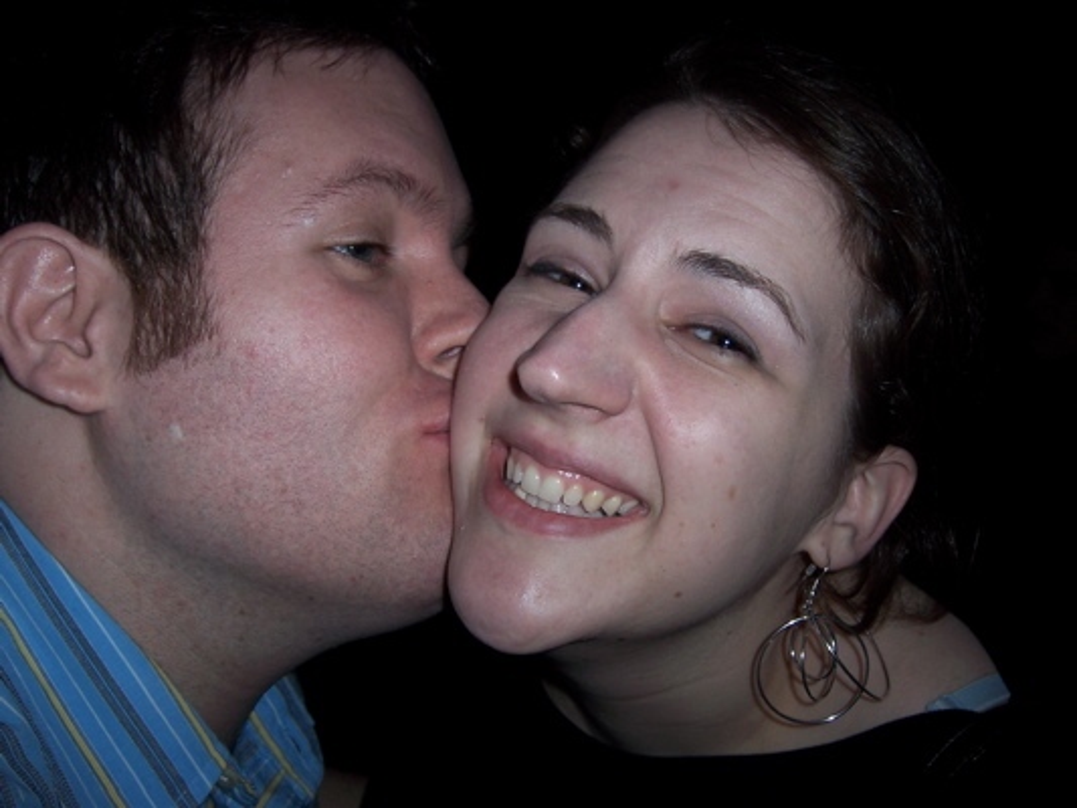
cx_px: 538
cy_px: 404
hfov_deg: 51.3
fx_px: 1120
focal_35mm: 36
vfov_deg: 39.7
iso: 80
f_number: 2.8
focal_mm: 6.2
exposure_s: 1/60
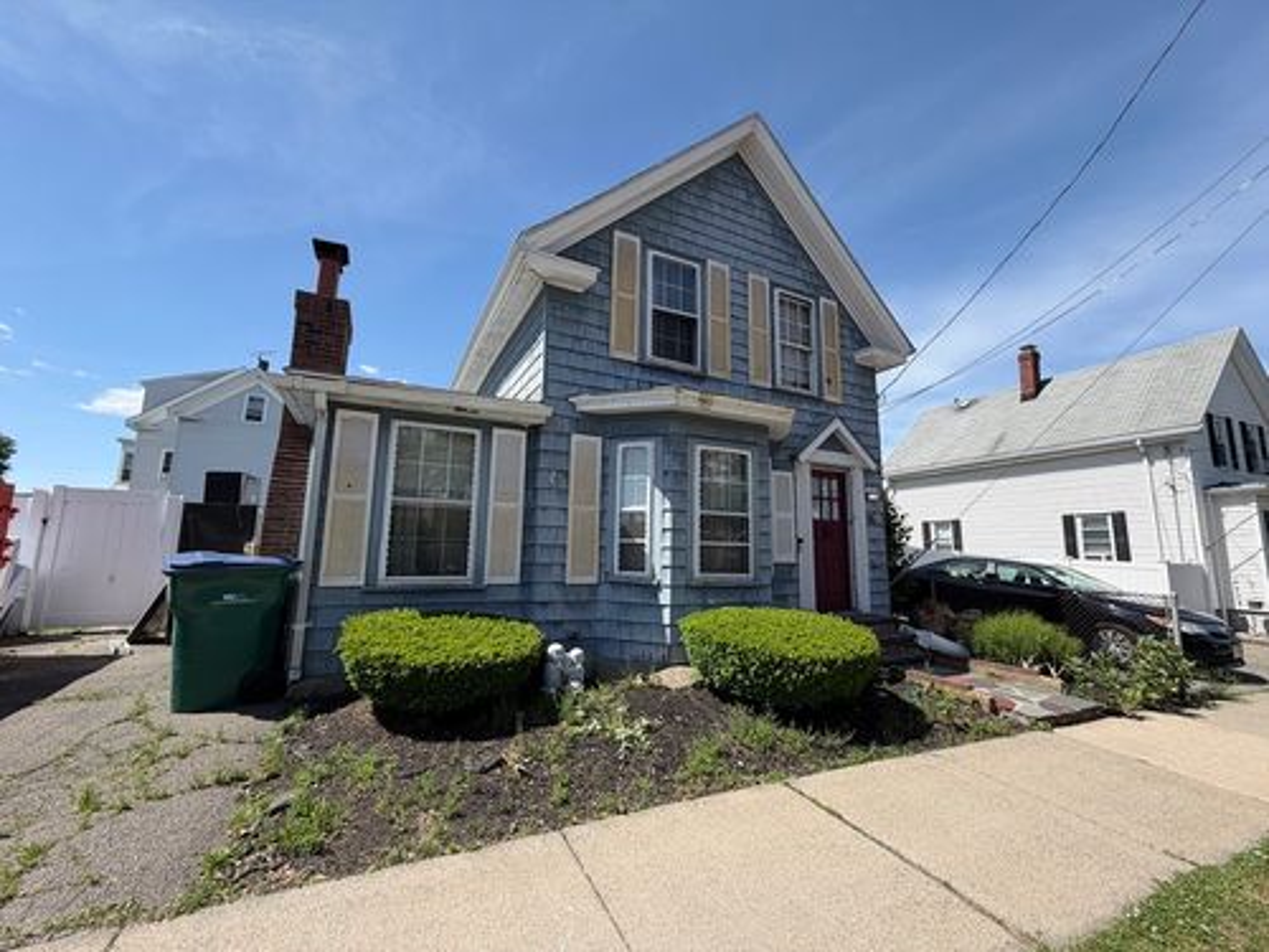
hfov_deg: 102.1
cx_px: 634
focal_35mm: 14
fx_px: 513
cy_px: 476
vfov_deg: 85.7
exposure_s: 1/770
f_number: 2.2
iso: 25
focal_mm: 2.22
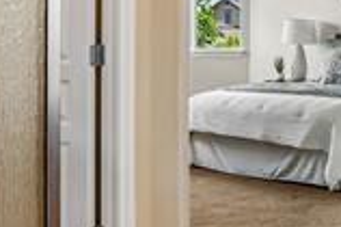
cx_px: 488
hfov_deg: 24.5
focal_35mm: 67
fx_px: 634
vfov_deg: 20.0
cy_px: 39
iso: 320
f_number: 8
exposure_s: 1/30
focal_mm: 11
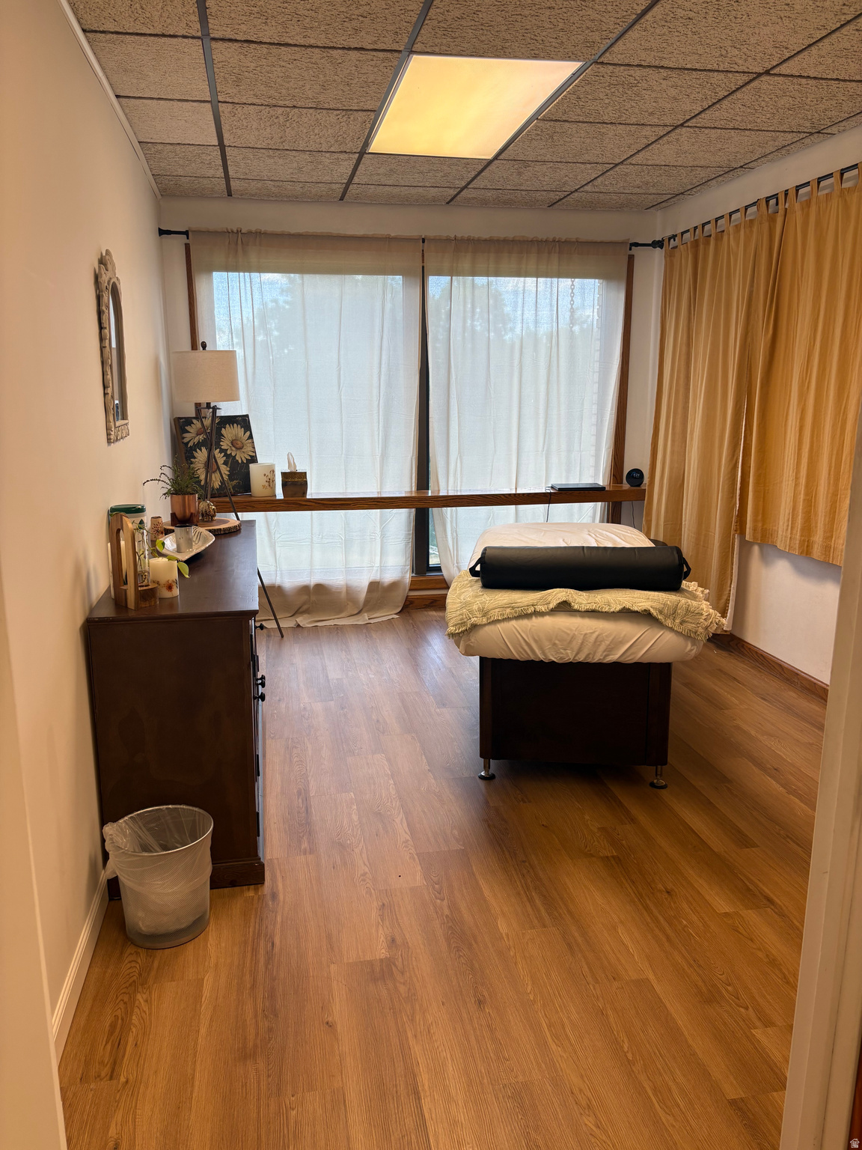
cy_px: 575
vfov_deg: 67.3
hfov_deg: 53.1
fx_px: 863
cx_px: 431
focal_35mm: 26
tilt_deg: -12.1
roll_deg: +0.1
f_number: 1.6
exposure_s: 1/120
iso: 64
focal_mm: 5.96
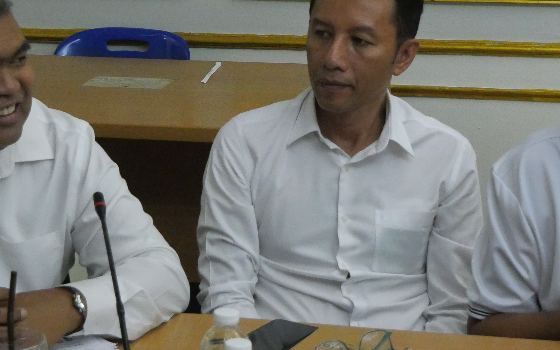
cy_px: 94
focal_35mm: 106
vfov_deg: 12.3
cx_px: 226
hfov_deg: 19.6
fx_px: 1618
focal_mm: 25
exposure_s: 1/125
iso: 3200
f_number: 4.5
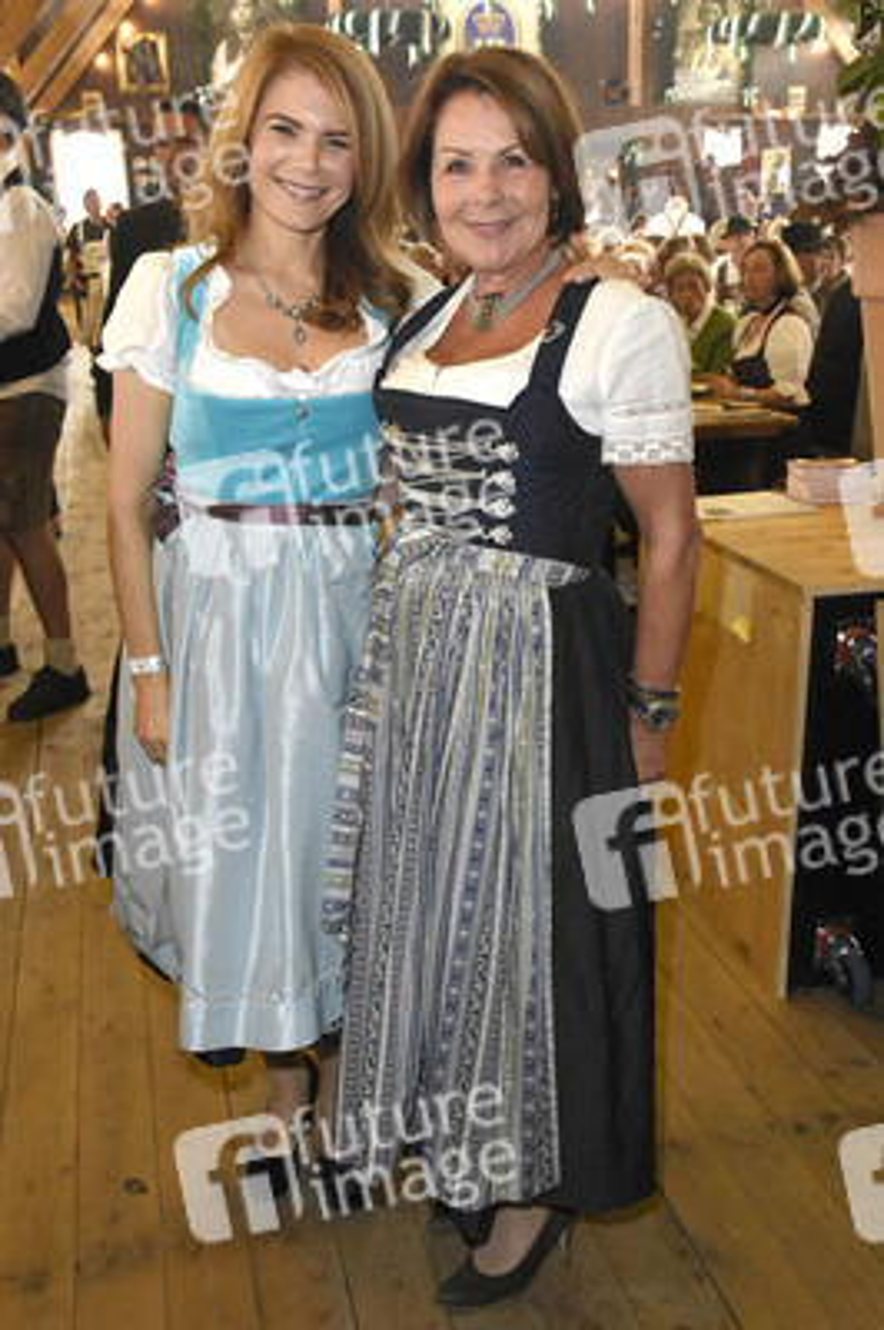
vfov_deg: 53.2
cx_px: 442
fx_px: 1328
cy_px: 665
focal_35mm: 36
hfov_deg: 36.8
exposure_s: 1/100
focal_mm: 24
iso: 3200
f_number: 6.3
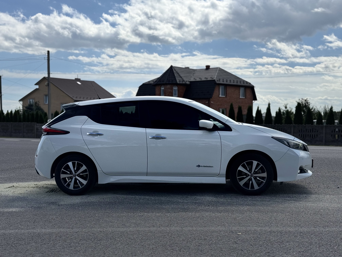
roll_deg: -0.5
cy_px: 128
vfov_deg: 30.3
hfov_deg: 39.7
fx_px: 474
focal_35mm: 48
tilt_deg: -0.9
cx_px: 171
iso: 64
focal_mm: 6.76
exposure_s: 1/5376
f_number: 1.78
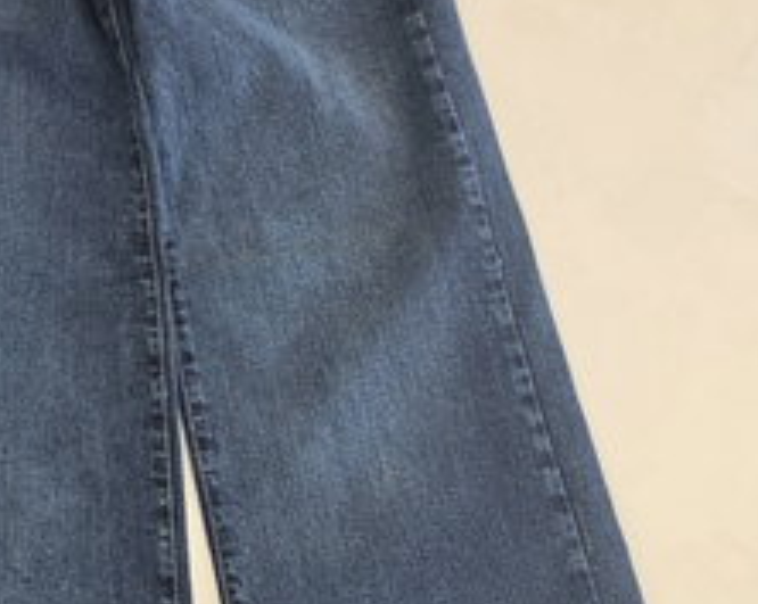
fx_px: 1210
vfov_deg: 27.9
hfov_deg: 33.8
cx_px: 157
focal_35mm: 54
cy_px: 380
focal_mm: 6.3
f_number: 1.7
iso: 64
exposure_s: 1/101
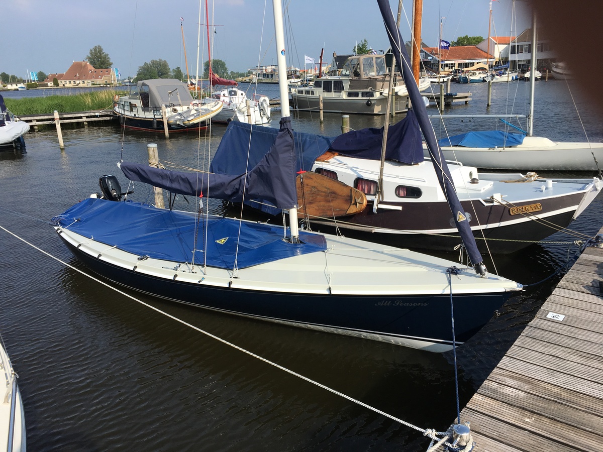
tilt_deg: -15.9
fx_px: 505
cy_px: 226
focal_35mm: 29
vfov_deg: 48.2
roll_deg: +2.6
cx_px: 302
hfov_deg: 61.7
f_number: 2.2
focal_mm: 4.15
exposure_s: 1/1748
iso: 25
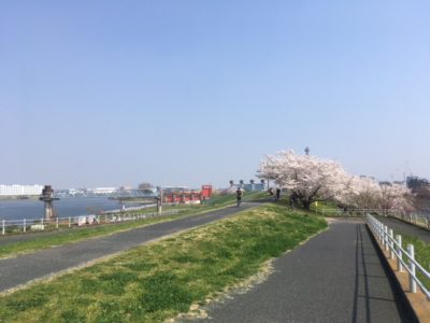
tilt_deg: +3.7
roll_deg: +0.6
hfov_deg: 61.7
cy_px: 162
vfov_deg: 48.2
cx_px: 215
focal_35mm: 29
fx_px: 360
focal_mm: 4.15
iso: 25
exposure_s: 1/1876
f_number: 2.2
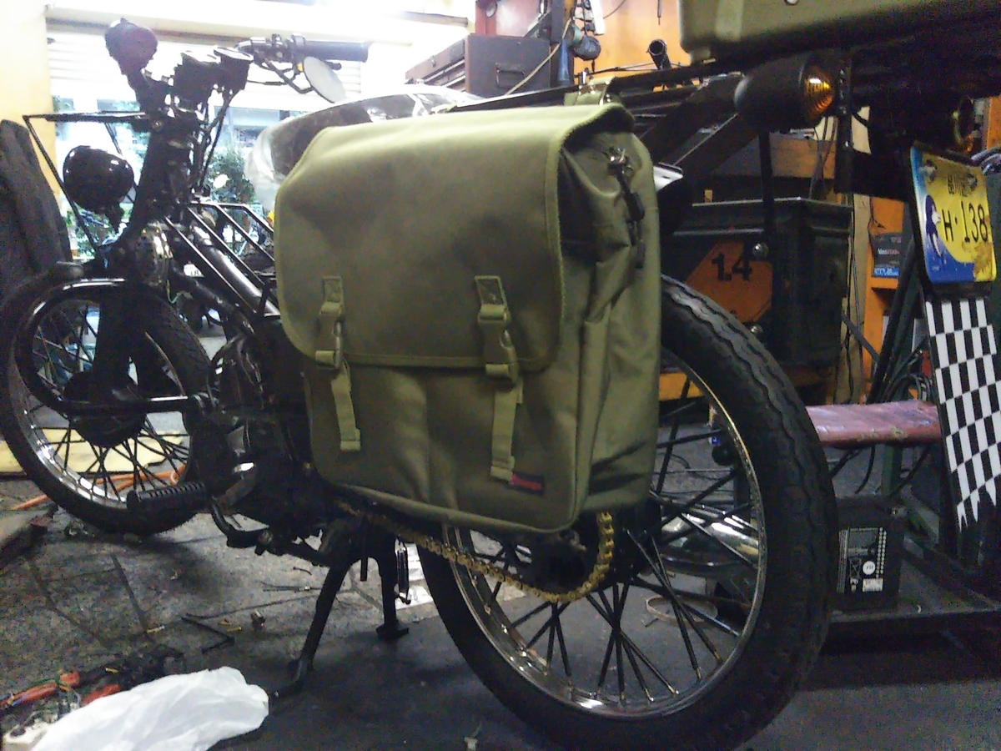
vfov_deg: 46.8
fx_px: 868
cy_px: 376
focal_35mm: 30
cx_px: 500
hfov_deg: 60.0
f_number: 2.2
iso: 836
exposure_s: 1/23
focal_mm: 4
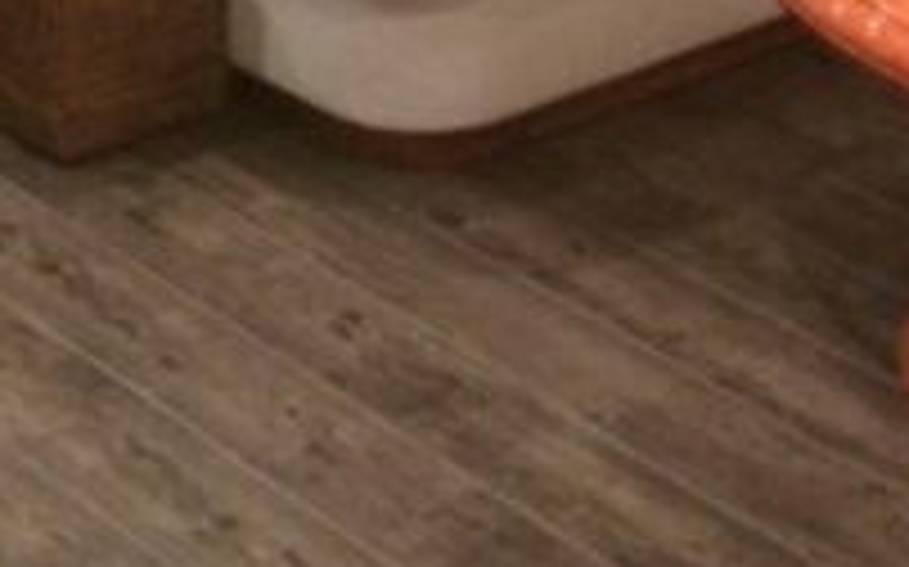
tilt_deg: -14.6
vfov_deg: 10.6
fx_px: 2897
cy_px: -400
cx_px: 706
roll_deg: -1.1
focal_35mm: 117
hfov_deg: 17.7
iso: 320
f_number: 2.2
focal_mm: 4.15
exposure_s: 1/17
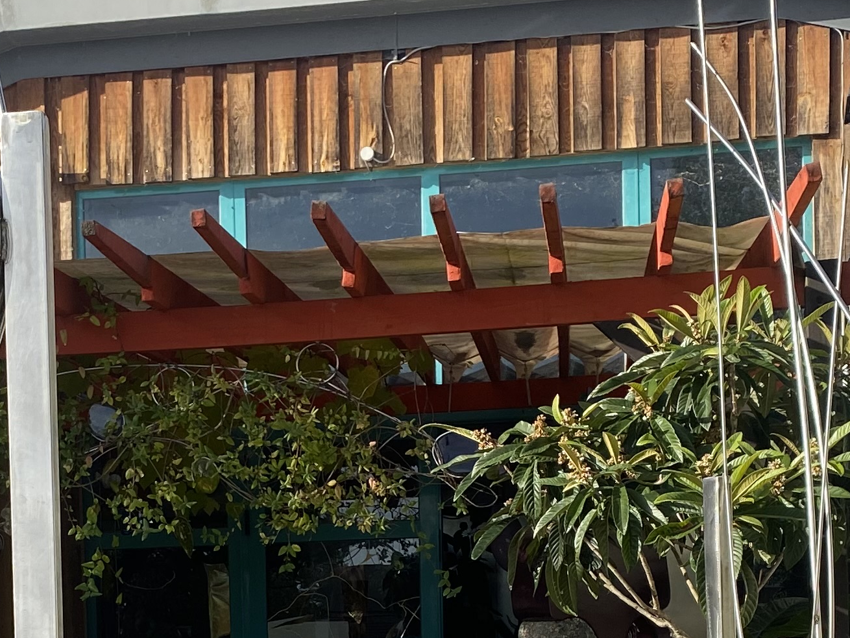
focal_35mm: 80
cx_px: 229
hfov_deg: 24.2
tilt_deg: -3.4
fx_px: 1965
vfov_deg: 17.7
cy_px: 733
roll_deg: +0.8
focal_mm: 4.25
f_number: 1.8
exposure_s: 1/1362
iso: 32
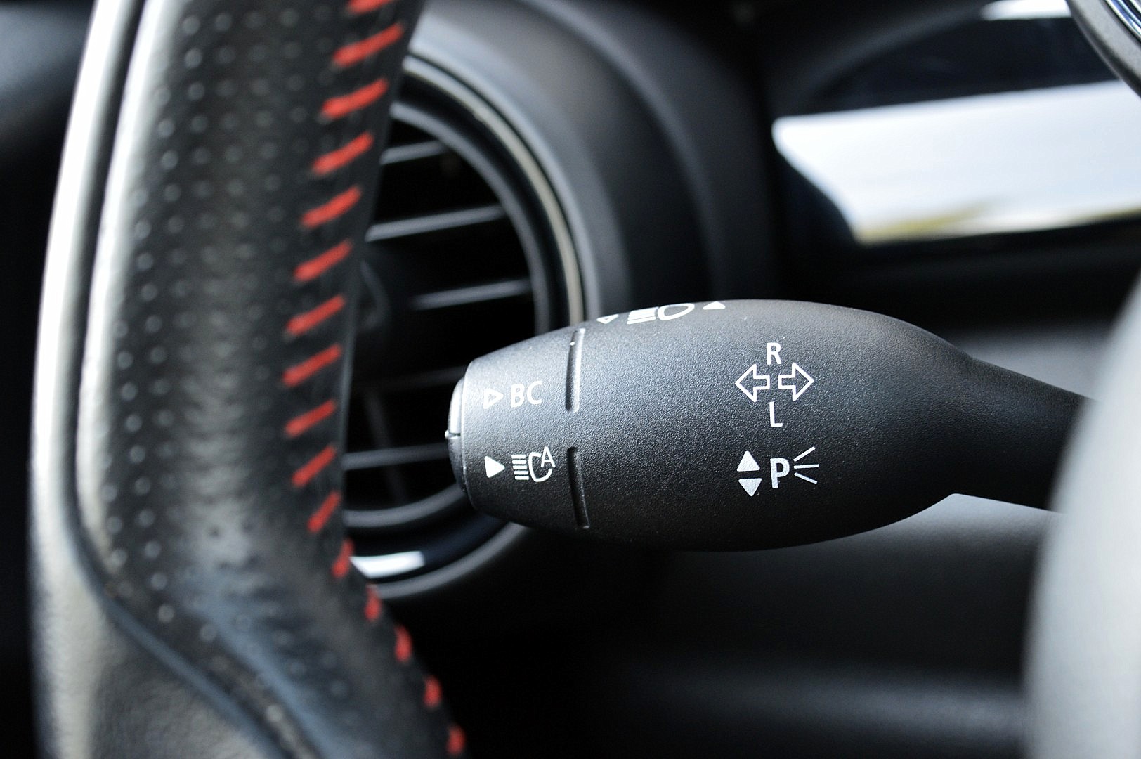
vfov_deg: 18.9
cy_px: 380
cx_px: 570
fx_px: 2280
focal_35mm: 72
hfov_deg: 28.1
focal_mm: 48
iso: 800
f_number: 5.3
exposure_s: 1/30
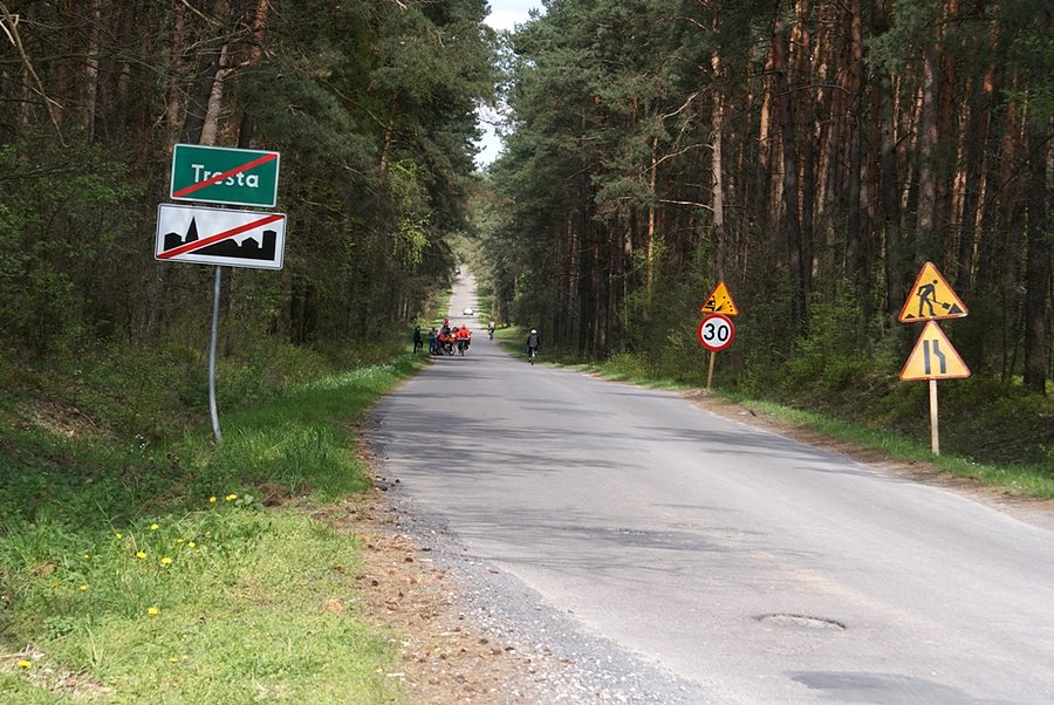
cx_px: 527
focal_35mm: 105
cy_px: 352
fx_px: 3077
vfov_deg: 13.1
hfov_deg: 19.4
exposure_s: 1/125
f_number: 8
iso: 100
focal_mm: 70
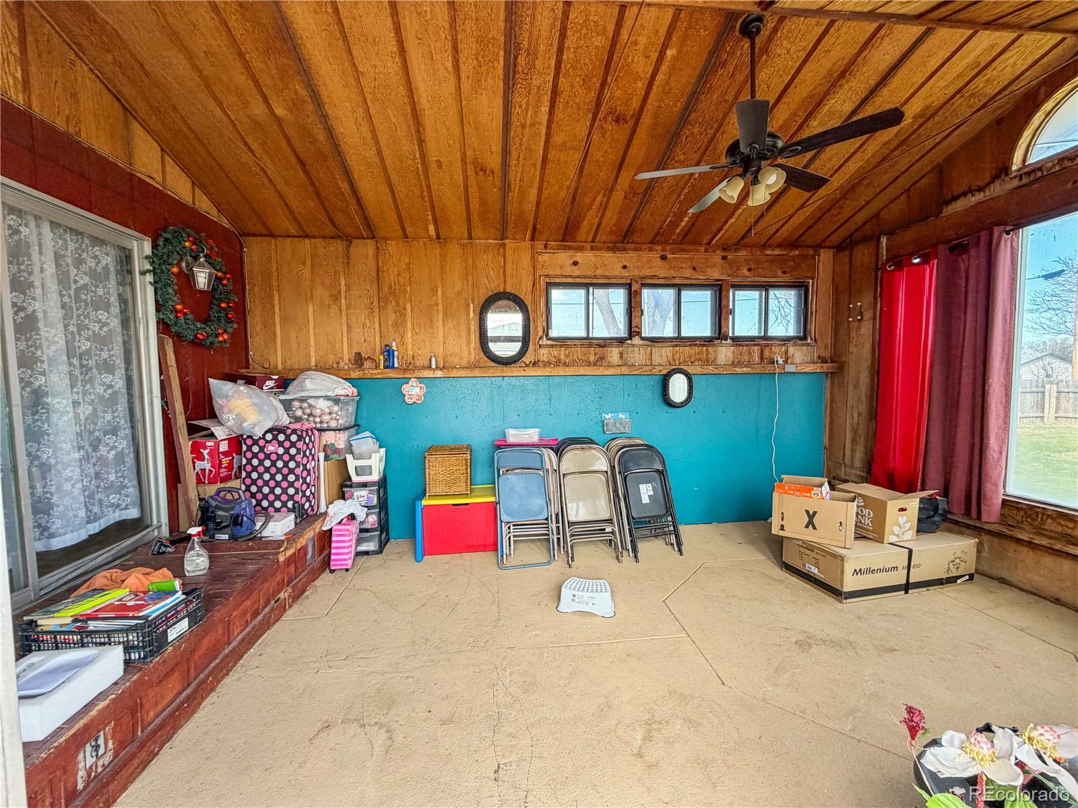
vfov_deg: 85.7
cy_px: 404
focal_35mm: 14
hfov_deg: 102.1
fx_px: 436
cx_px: 539
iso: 125
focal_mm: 2.22
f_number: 2.2
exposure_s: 1/120
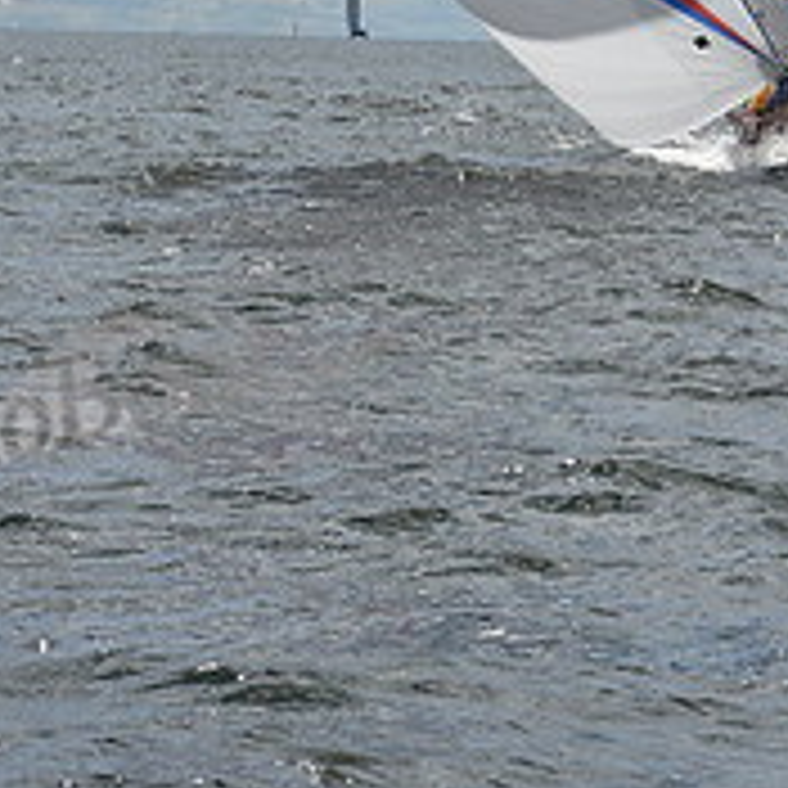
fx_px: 6670
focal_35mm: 259
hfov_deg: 6.8
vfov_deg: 6.7
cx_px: 637
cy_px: -347
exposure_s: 1/800
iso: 250
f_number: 13
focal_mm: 92
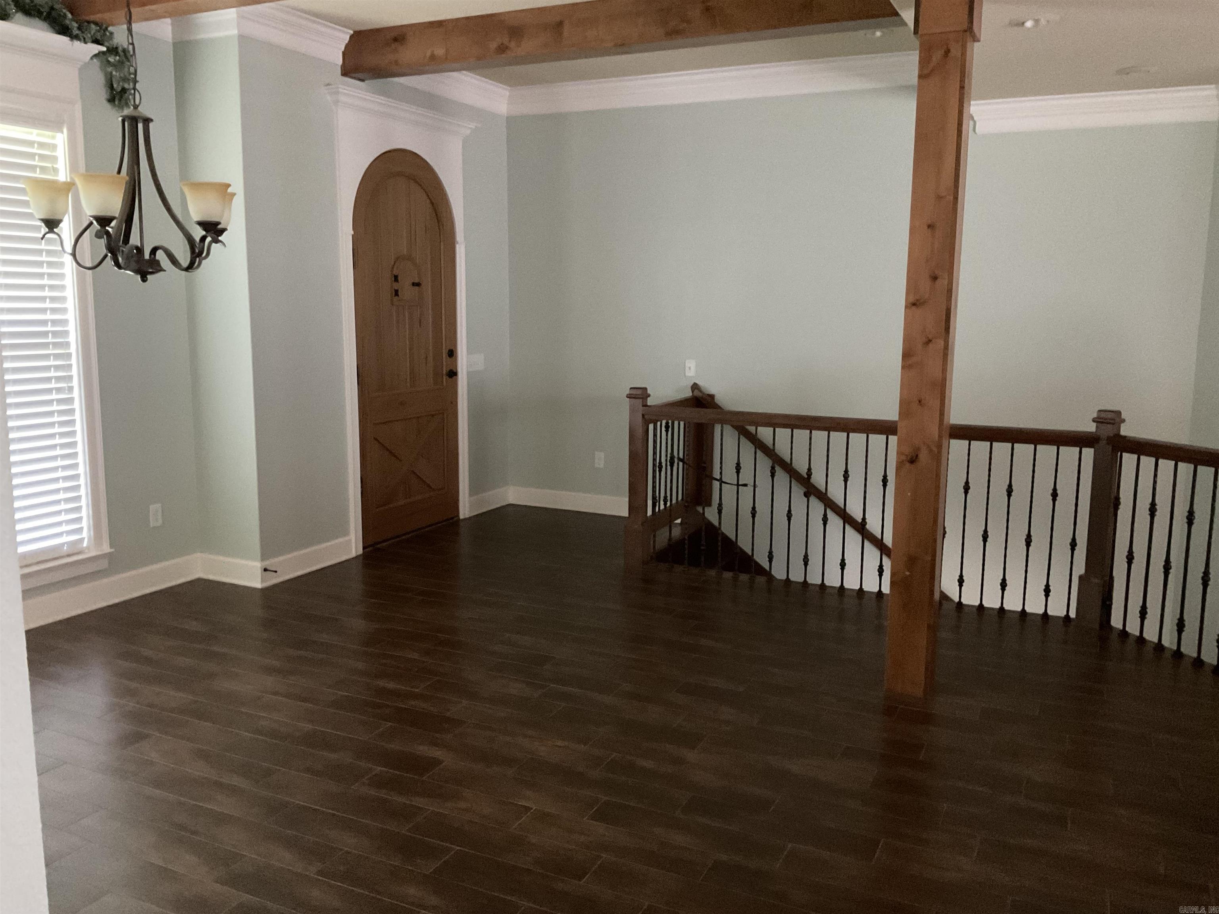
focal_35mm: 29
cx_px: 610
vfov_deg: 48.2
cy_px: 457
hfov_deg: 61.7
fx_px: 1021
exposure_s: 1/22
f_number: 1.8
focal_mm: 3
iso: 640
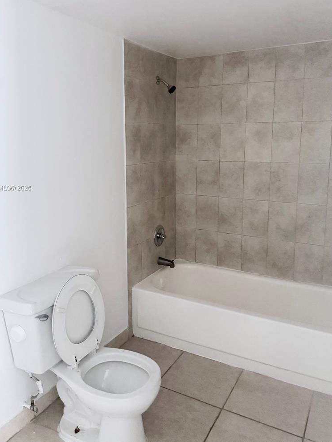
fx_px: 371
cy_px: 188
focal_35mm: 29
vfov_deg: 61.4
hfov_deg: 48.2
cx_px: 149
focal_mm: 6.76
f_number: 1.78
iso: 1000
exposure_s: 1/33
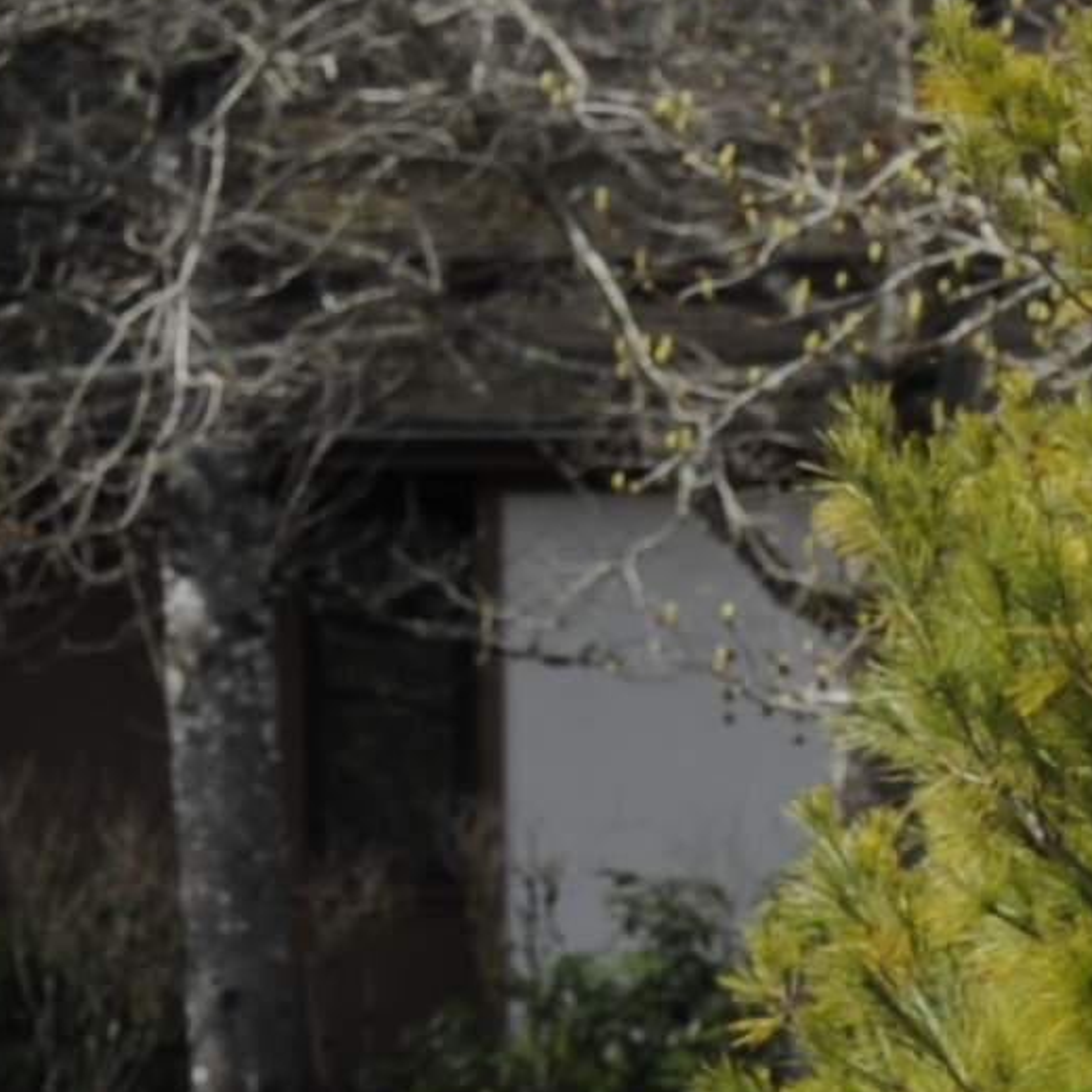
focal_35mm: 591
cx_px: 3938
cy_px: 1774
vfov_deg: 3.0
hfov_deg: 2.9
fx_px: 21093
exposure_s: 1/200
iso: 200
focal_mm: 85
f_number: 11
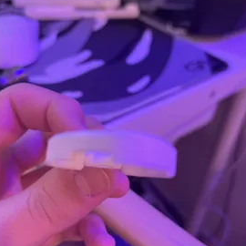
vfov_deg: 48.4
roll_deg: +0.7
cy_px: 110
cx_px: 117
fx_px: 273
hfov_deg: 48.4
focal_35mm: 34
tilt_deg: -38.0
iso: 400
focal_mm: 5.1
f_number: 1.6
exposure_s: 1/60
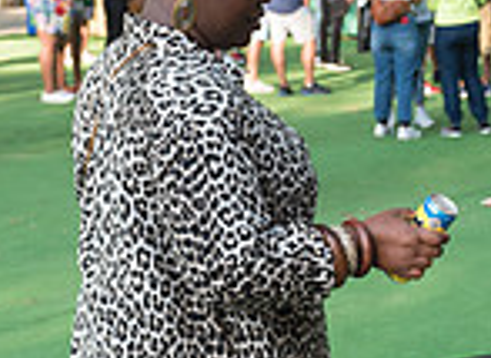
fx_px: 1502
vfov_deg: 13.6
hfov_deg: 18.2
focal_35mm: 107
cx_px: 451
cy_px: 202
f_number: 4
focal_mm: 24
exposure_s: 1/200
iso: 200
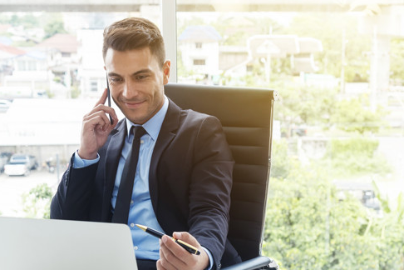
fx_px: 752
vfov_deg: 20.3
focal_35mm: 67
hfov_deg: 30.1
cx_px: 209
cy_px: 150
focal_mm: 52
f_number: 6.3
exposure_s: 1/100
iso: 250
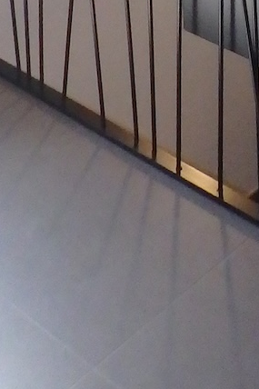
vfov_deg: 15.4
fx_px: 1058
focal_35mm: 98
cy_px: -444
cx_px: 314
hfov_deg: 13.6
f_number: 3.5
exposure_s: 1/80
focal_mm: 3.7
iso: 800
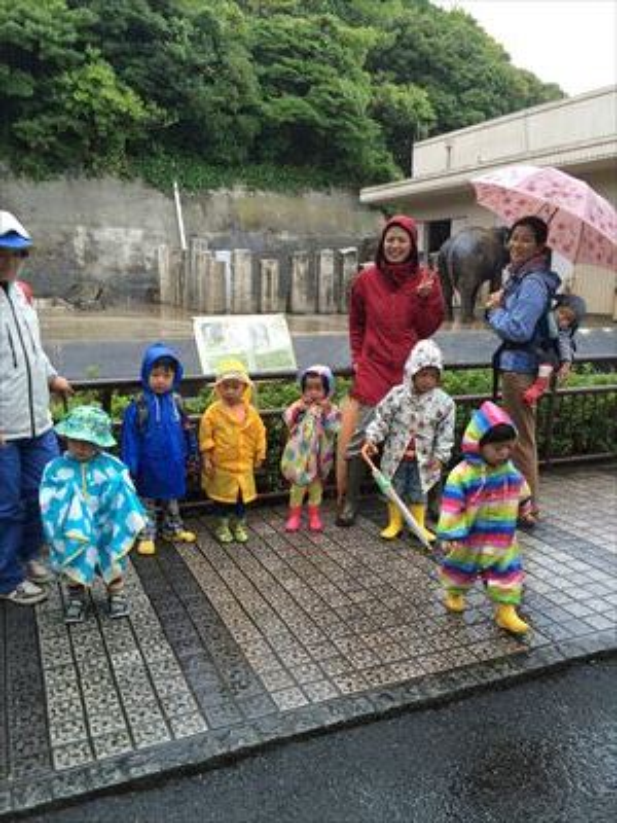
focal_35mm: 29
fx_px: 689
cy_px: 412
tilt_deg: -13.7
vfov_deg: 61.7
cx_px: 308
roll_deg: -0.2
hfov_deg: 48.2
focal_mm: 4.15
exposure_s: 1/60
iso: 32
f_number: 2.2
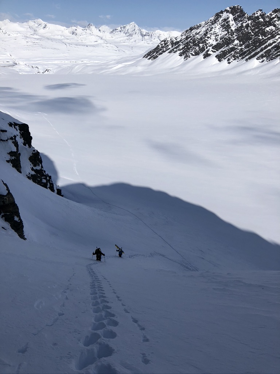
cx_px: 140
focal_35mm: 28
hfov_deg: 49.7
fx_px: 302
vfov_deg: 63.4
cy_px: 187
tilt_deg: -27.5
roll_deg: -2.1
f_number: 1.8
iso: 25
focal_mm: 3.99
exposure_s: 1/8000
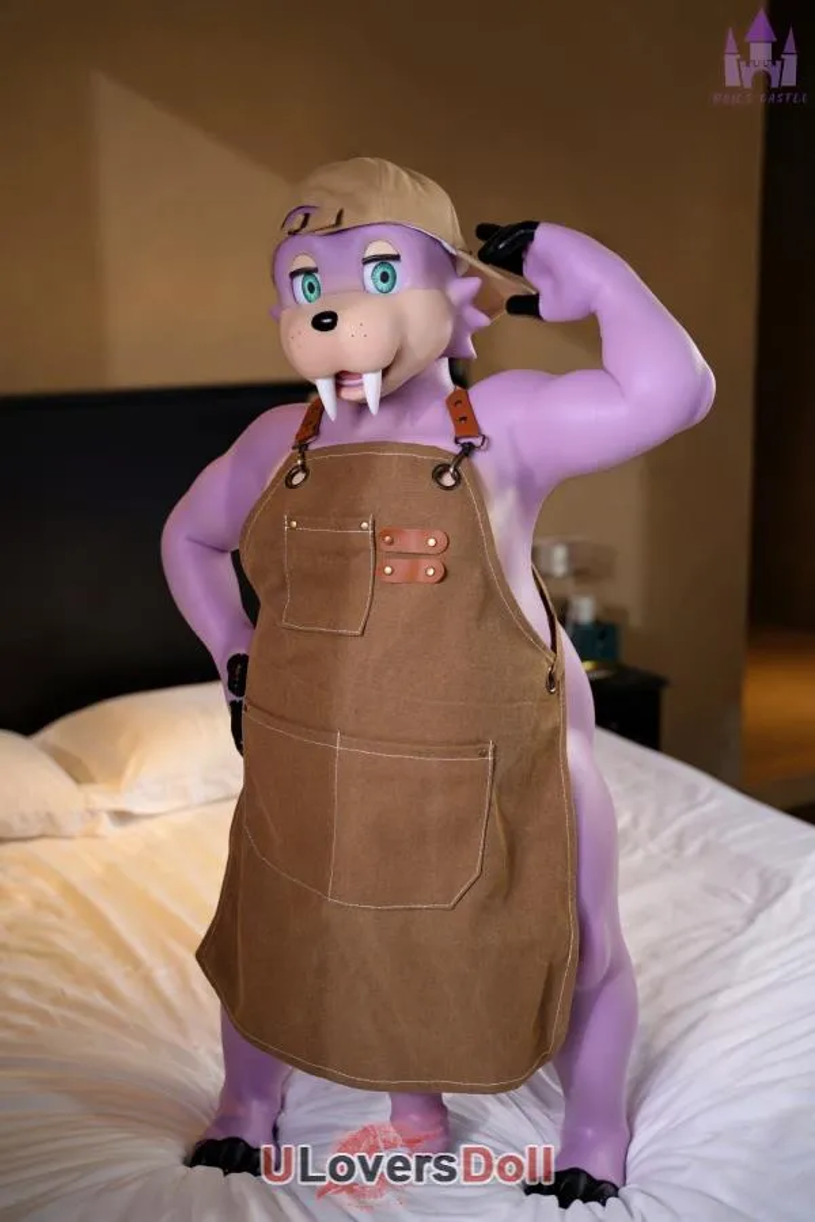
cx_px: 408
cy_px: 611
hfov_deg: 34.2
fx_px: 1324
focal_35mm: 39
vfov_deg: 49.6
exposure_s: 1/50
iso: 50
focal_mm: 39
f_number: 2.8
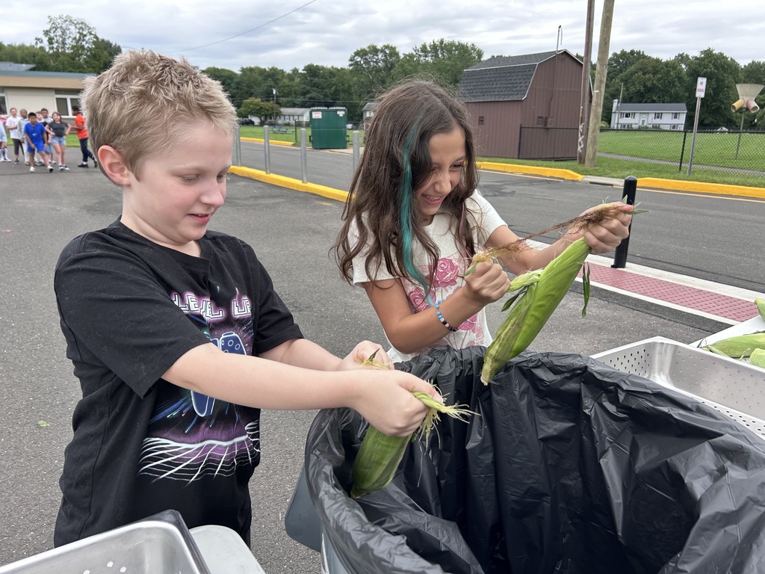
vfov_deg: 53.1
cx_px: 382
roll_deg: -1.0
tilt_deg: -14.8
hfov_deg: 67.3
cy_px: 287
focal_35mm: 26
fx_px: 575
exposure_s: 1/572
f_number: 1.5
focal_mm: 5.7
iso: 50
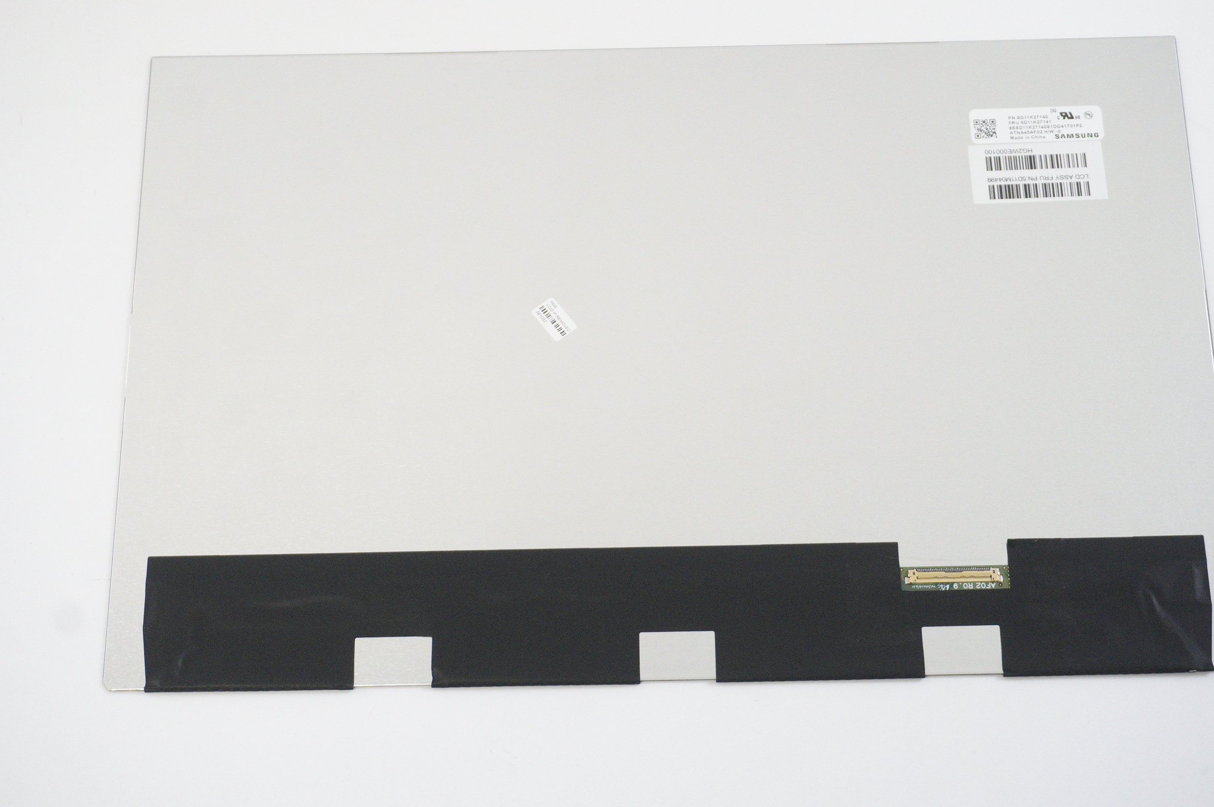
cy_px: 364
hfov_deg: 30.1
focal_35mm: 67
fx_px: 2257
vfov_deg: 20.3
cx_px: 649
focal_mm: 40
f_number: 6.3
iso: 5000
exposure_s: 1/200
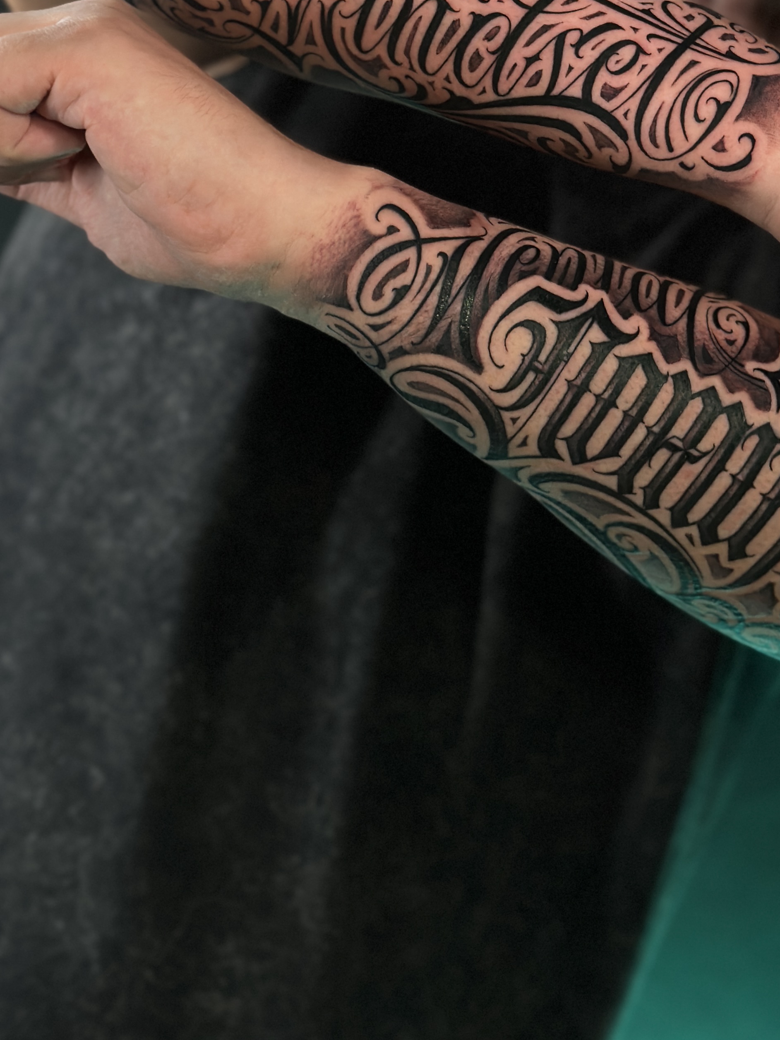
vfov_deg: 24.9
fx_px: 2313
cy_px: 215
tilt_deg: +3.9
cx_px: 553
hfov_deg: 19.0
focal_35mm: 77
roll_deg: -25.7
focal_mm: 6.86
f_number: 1.78
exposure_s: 1/50
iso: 250
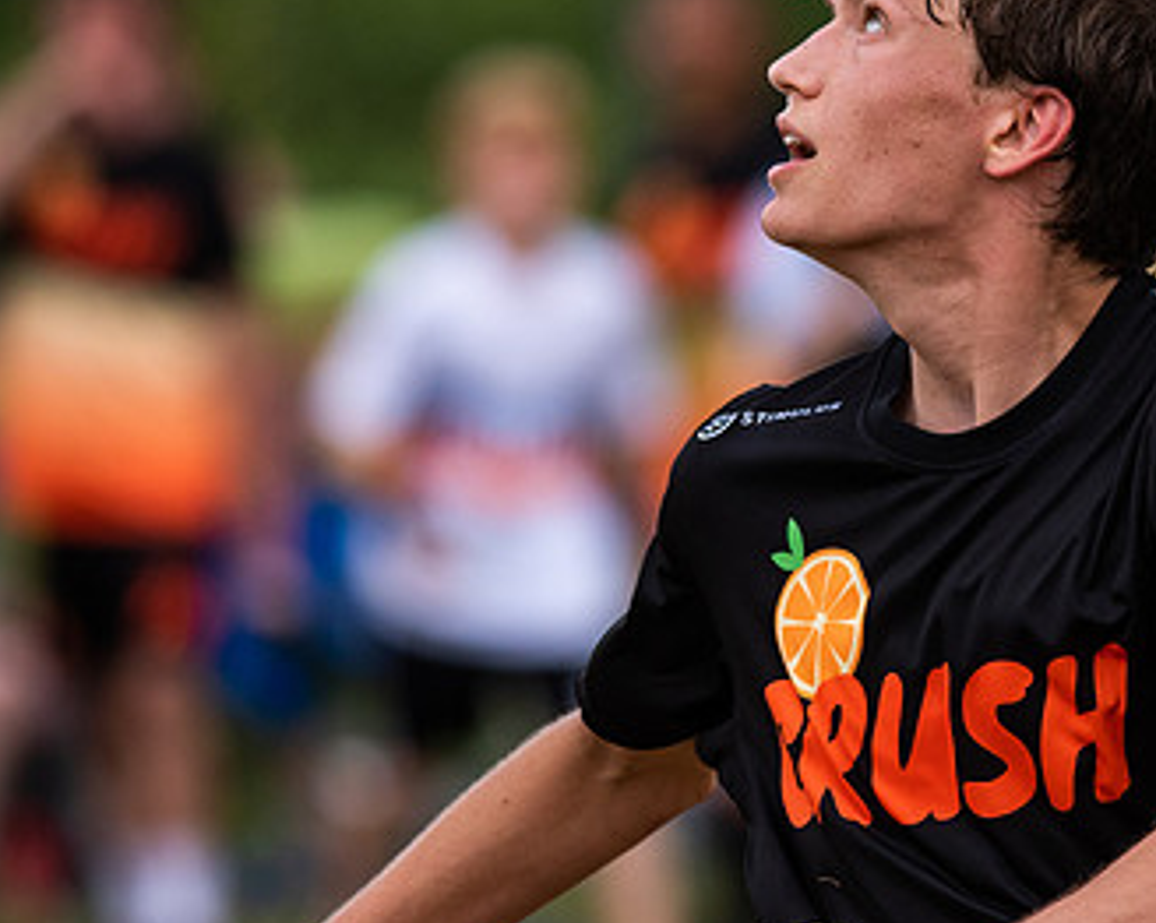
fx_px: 31047
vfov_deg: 1.7
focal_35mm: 908
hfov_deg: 2.1
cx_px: 1063
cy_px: 321
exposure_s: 1/2500
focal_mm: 300
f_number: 4
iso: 400
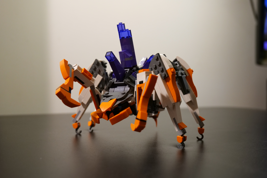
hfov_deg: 51.9
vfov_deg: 35.9
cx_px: 134
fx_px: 274
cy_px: 89
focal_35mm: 37
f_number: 4.6
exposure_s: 1/60
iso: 4000
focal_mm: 37
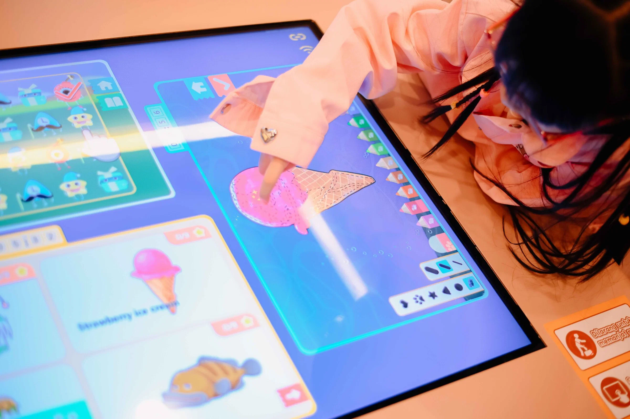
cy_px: 210
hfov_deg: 39.6
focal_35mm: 50
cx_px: 315
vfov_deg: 27.0
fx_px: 874
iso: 1000
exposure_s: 1/320
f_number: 1.8
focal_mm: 50
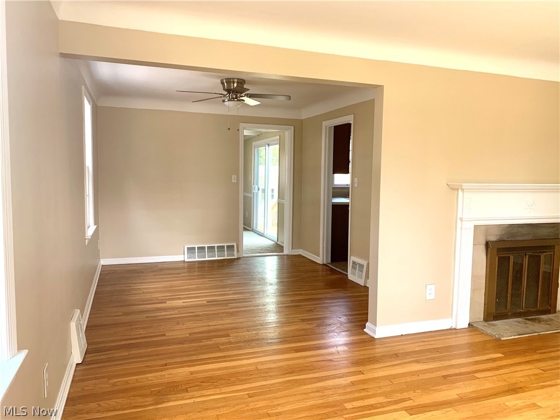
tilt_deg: -4.3
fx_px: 421
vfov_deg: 53.1
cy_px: 210
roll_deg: -2.0
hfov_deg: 67.3
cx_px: 280
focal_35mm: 26
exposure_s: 1/121
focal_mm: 4.25
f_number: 1.8
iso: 80
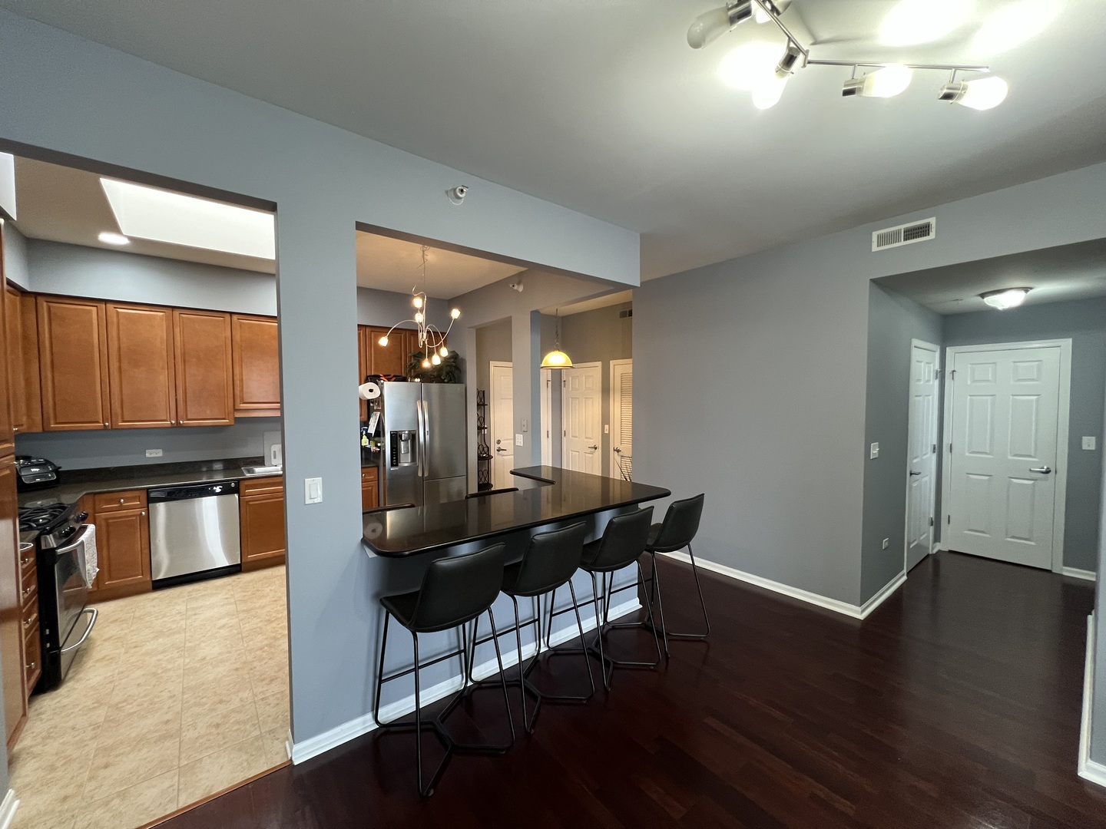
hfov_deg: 106.2
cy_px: 414
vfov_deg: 89.9
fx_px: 415
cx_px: 553
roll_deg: +0.9
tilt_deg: -2.2
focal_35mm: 13
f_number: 1.8
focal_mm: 1.57
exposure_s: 1/60
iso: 250
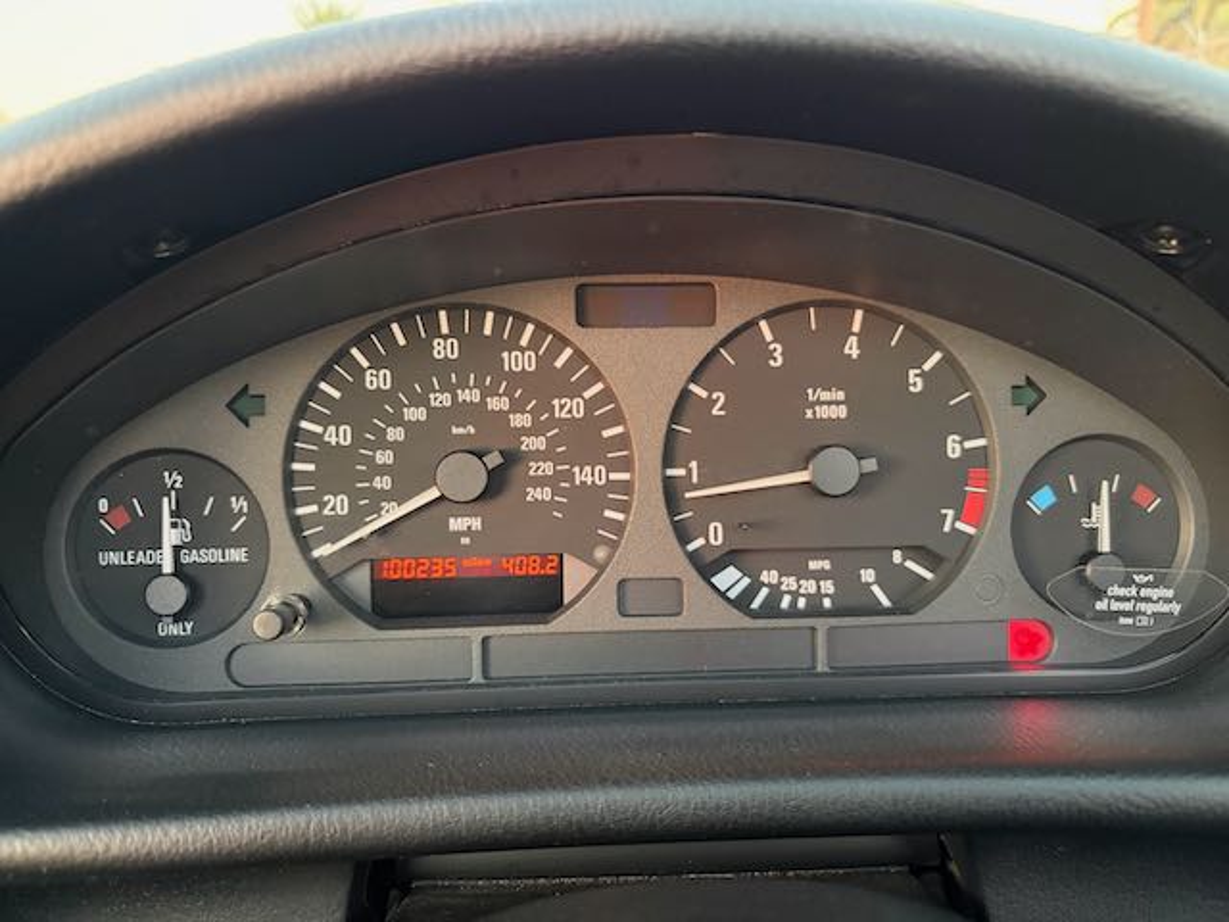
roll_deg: +1.5
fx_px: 923
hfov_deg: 67.3
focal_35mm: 26
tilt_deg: -12.8
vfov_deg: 53.1
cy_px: 461
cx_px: 614
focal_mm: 5.96
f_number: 1.6
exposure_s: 1/32
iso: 500
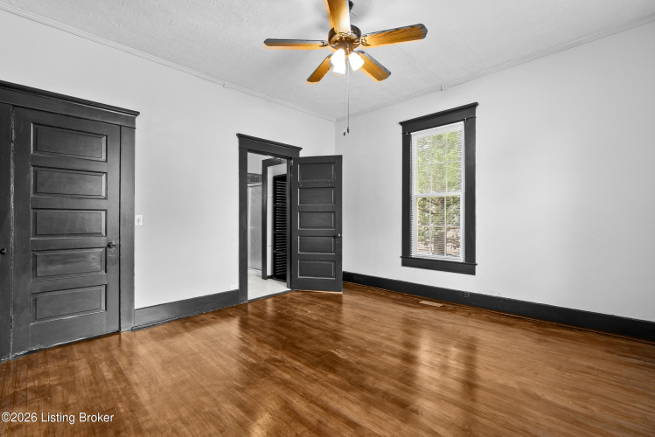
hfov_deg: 96.7
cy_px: 218
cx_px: 328
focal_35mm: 16
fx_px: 291
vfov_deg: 73.8
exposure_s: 1/1.67
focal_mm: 16
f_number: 11
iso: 1000
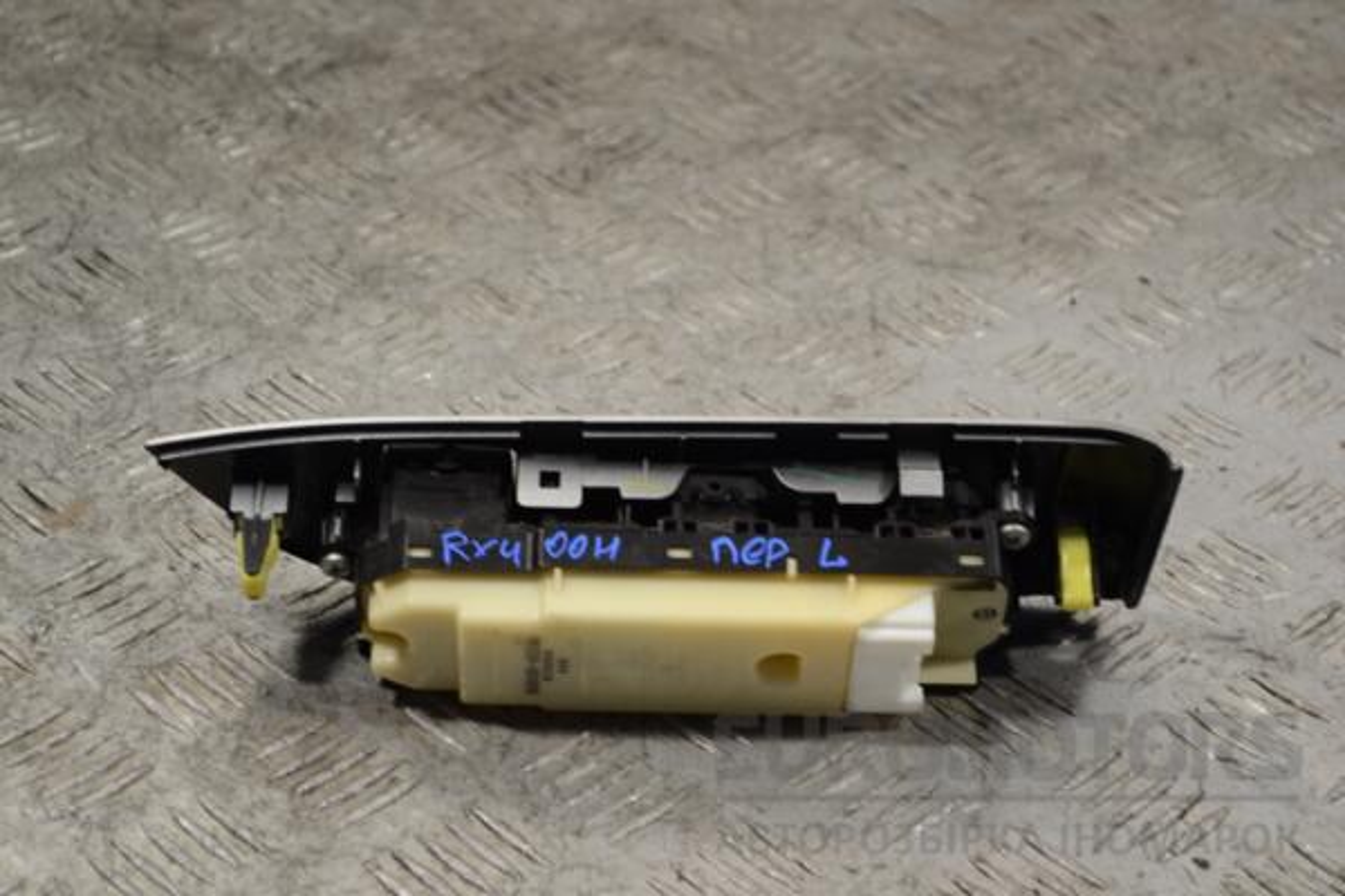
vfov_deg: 16.6
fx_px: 3082
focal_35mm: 82
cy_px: 448
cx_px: 672
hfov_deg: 24.6
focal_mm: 55
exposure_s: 1/30
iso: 180
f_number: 5.6
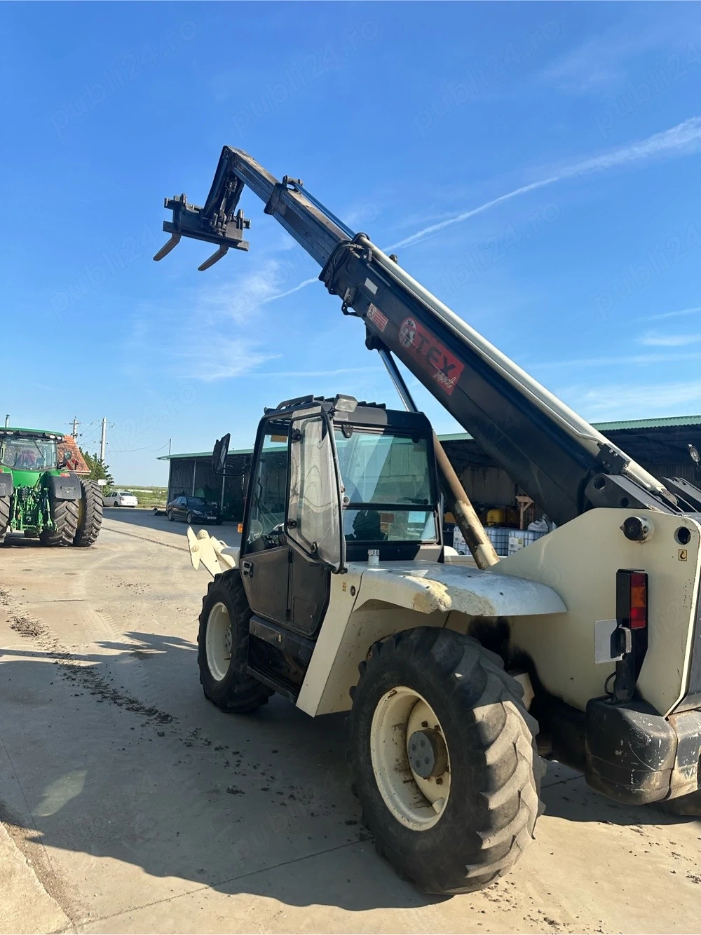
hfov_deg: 56.8
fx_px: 648
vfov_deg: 71.6
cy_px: 468
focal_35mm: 24
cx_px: 350
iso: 80
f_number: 1.78
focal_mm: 6.86
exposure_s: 1/2967
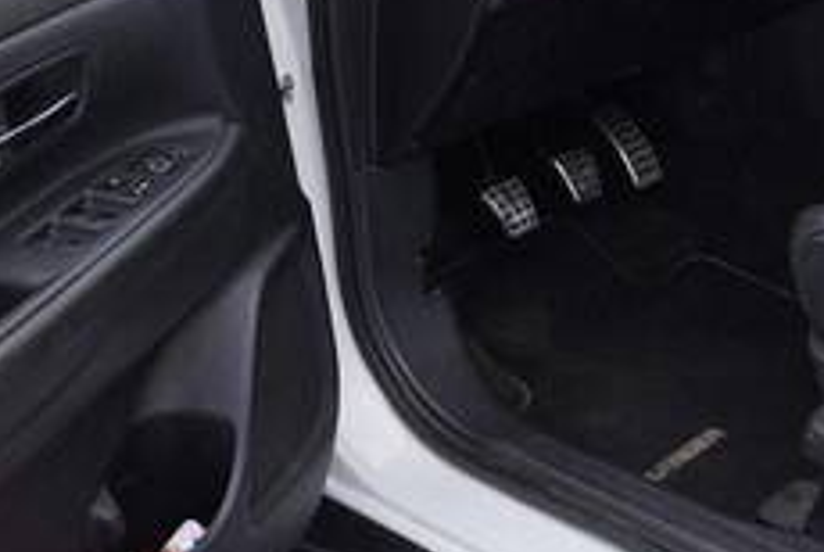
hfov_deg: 23.0
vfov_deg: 15.4
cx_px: 738
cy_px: -84
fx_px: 1971
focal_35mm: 86
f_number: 3.5
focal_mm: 24
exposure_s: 1/60
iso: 125
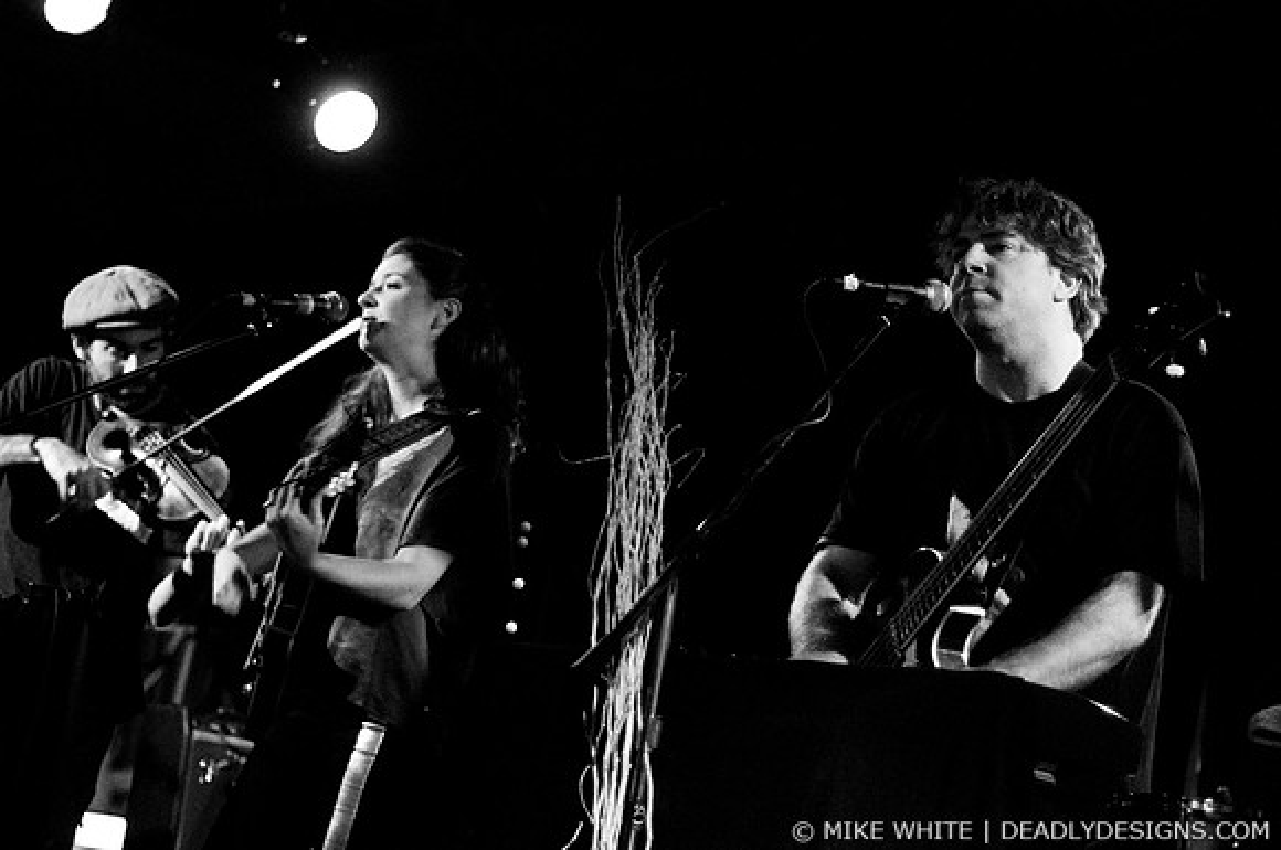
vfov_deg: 18.1
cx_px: 640
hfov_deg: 27.0
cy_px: 425
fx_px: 2665
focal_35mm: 75
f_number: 1.8
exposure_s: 1/40
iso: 1000
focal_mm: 50
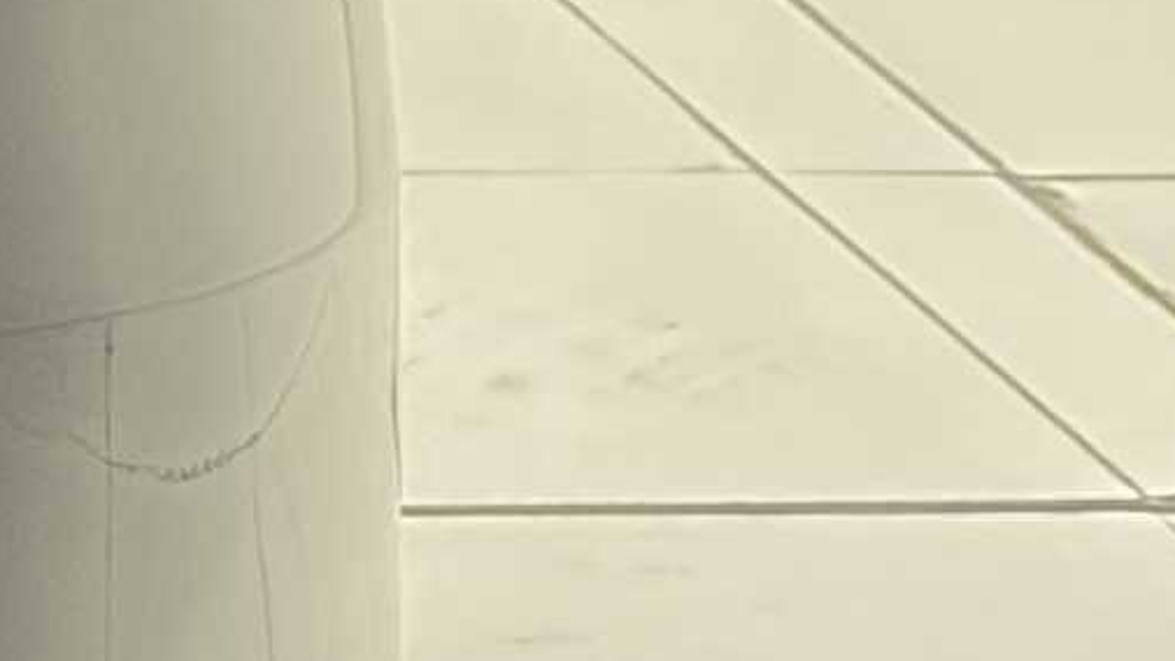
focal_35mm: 452
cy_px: -2530
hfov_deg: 4.4
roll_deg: -0.1
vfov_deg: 2.6
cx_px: -3376
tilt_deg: -5.1
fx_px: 14082
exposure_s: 1/100
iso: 80
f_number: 1.6
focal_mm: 5.96
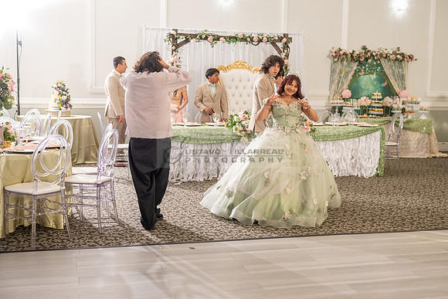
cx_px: 224
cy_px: 150
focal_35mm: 48
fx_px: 597
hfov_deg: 41.1
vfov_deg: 28.1
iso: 500
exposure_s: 1/160
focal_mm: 48
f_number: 4.5
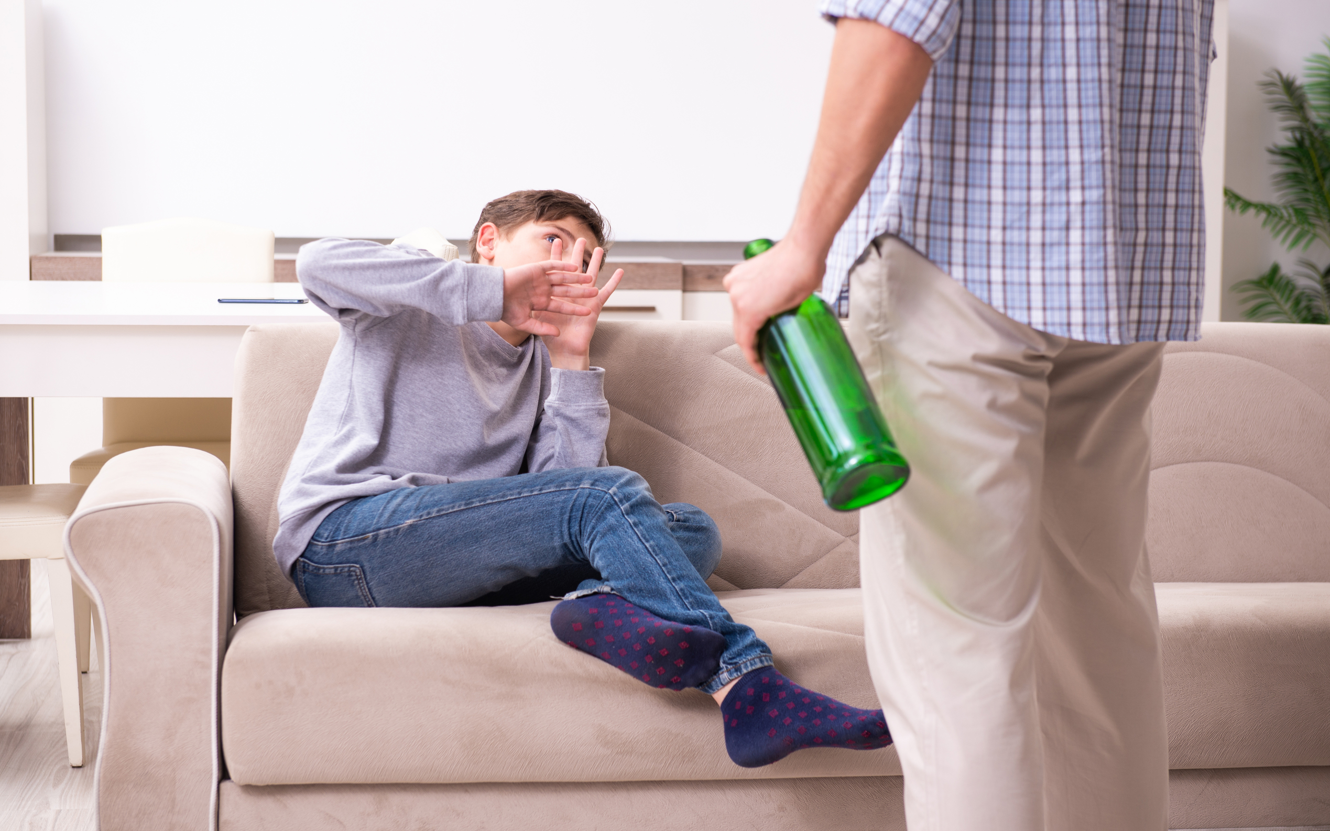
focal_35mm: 72
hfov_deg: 28.6
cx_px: 663
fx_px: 2610
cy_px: 417
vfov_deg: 18.1
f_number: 5
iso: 125
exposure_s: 1/100
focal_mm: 70
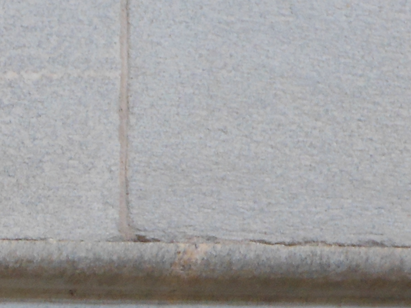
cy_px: 503
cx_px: -88
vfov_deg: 7.0
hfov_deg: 9.4
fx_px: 2470
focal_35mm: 208
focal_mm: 9.6
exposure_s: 1/8
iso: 200
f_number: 4.9
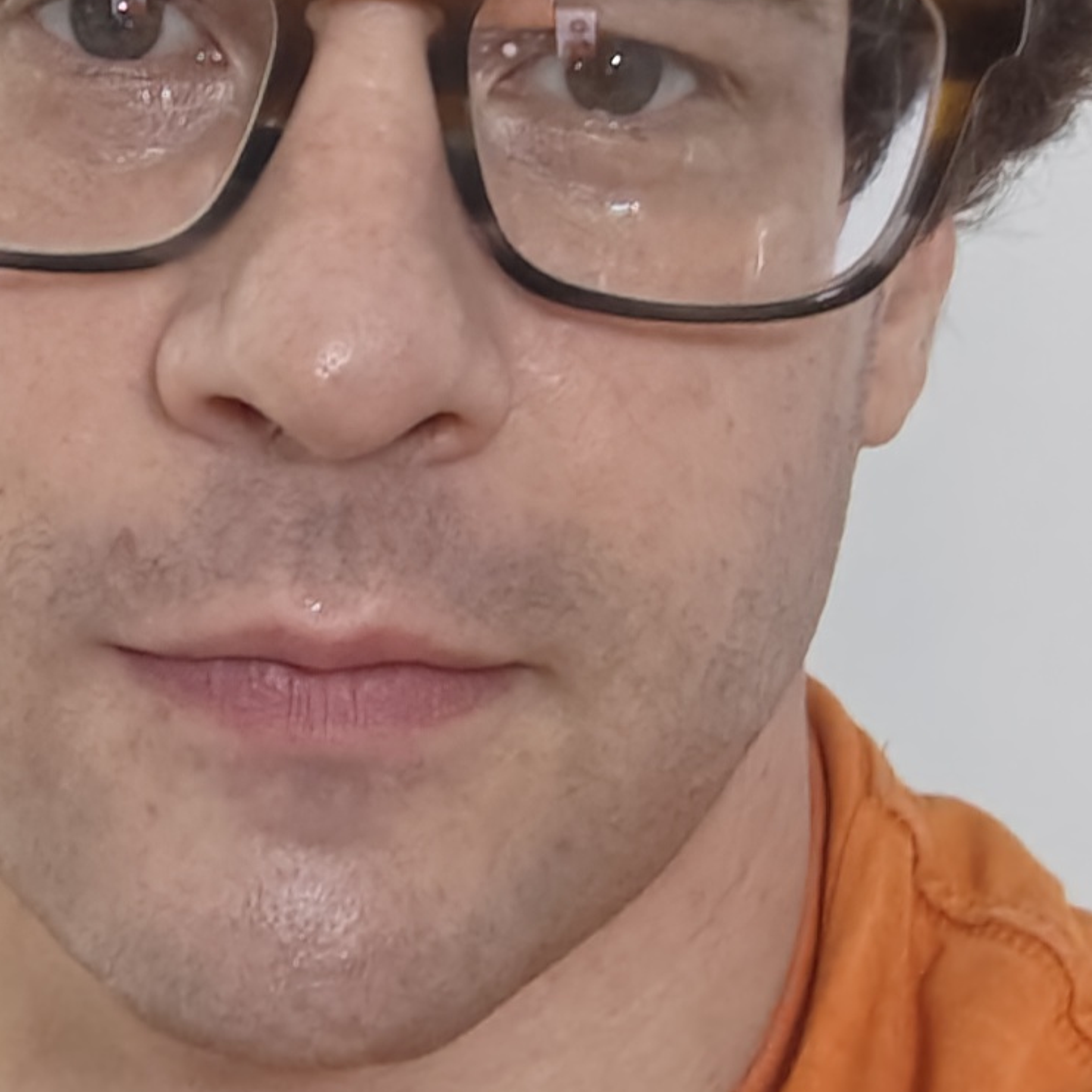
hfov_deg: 17.1
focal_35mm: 101
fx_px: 3605
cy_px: 384
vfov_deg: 17.2
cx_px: 182
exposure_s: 1/20
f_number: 2
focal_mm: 2.77
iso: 1045
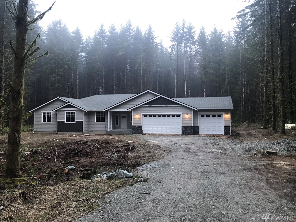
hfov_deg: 63.4
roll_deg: +0.1
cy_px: 111
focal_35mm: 28
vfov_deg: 49.7
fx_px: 239
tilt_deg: +2.9
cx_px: 148
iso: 25
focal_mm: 3.99
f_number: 1.8
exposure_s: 1/40
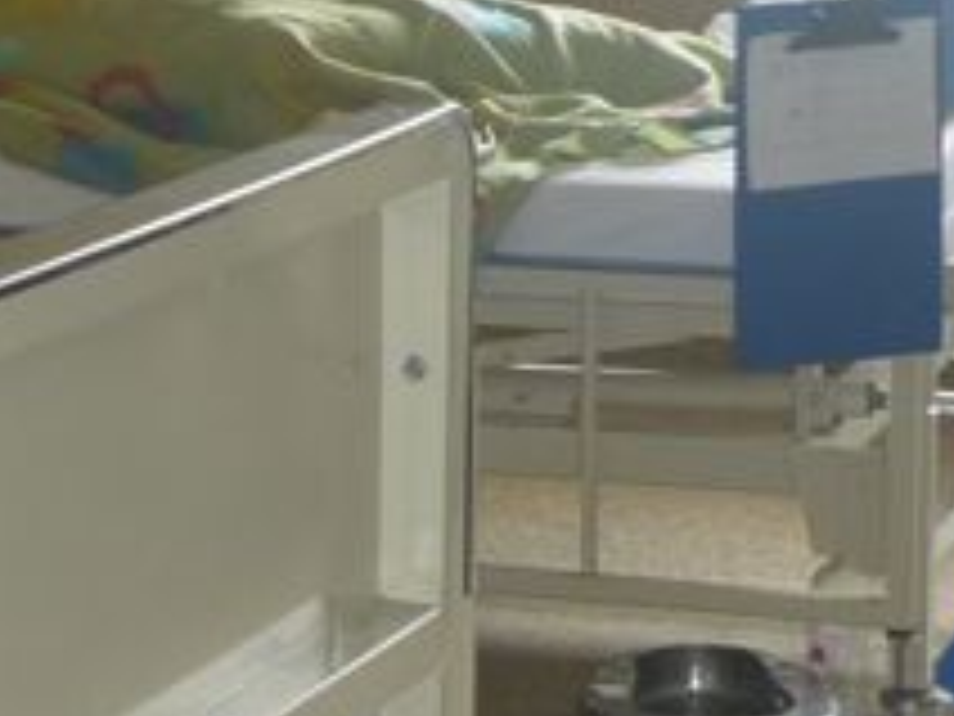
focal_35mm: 156
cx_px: -351
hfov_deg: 12.2
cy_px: 356
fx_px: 4299
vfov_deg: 9.5
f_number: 2.8
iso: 100
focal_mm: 5.5
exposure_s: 1/30
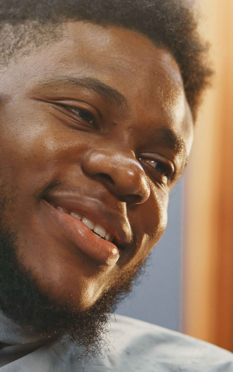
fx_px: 1555
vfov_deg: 13.7
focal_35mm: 153
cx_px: -46
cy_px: 161
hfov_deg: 8.5
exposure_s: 1/250
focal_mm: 85
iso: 500
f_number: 2.8
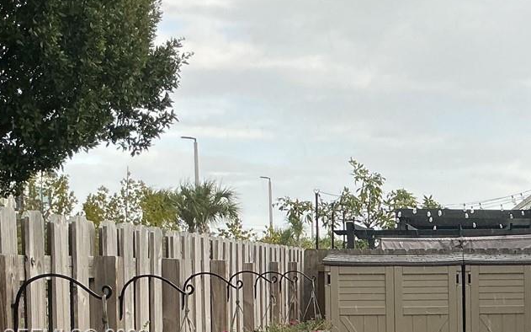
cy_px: 338
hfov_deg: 24.9
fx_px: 1128
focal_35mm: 78
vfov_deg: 16.3
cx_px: 560
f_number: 1.8
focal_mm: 3
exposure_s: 1/442
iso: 25
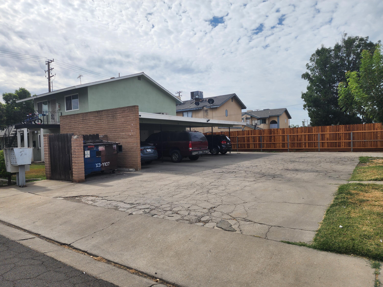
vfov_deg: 58.9
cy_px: 144
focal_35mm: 23
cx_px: 192
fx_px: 254
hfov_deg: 73.9
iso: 12
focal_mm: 6.4
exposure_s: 1/1859
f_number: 1.8
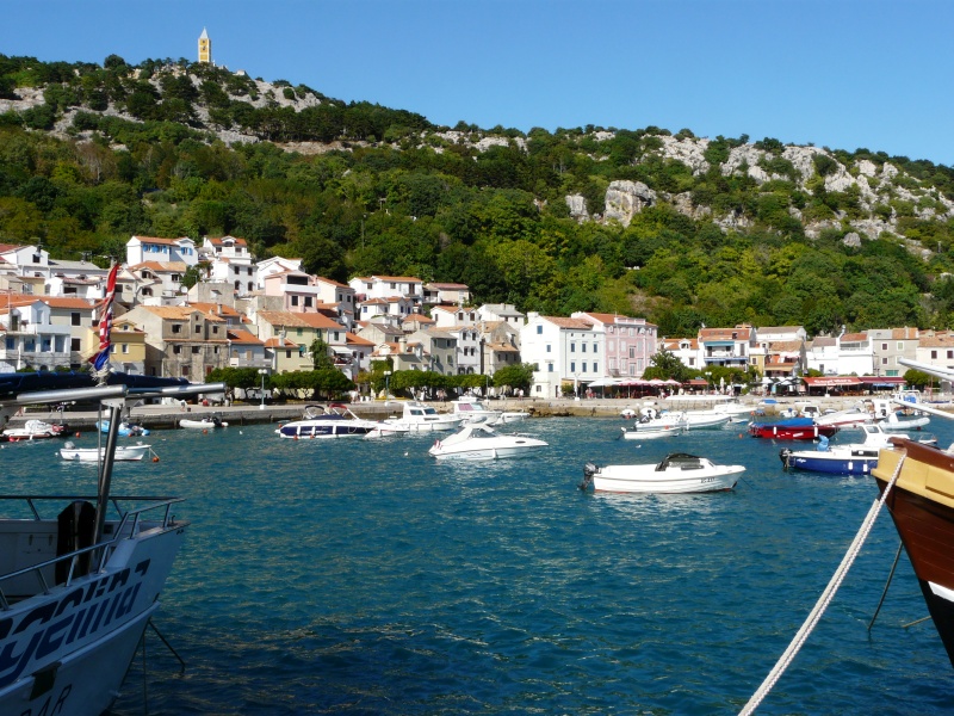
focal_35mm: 39
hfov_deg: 47.9
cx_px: 477
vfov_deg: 36.8
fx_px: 1075
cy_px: 358
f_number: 5.6
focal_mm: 6.4
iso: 100
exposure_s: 1/400
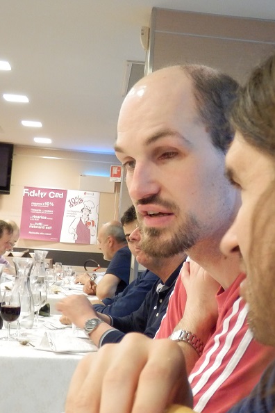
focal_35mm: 63
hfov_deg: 21.3
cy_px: 208
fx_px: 722
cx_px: 222
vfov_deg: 31.9
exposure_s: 1/20
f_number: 3.8
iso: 800
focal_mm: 8
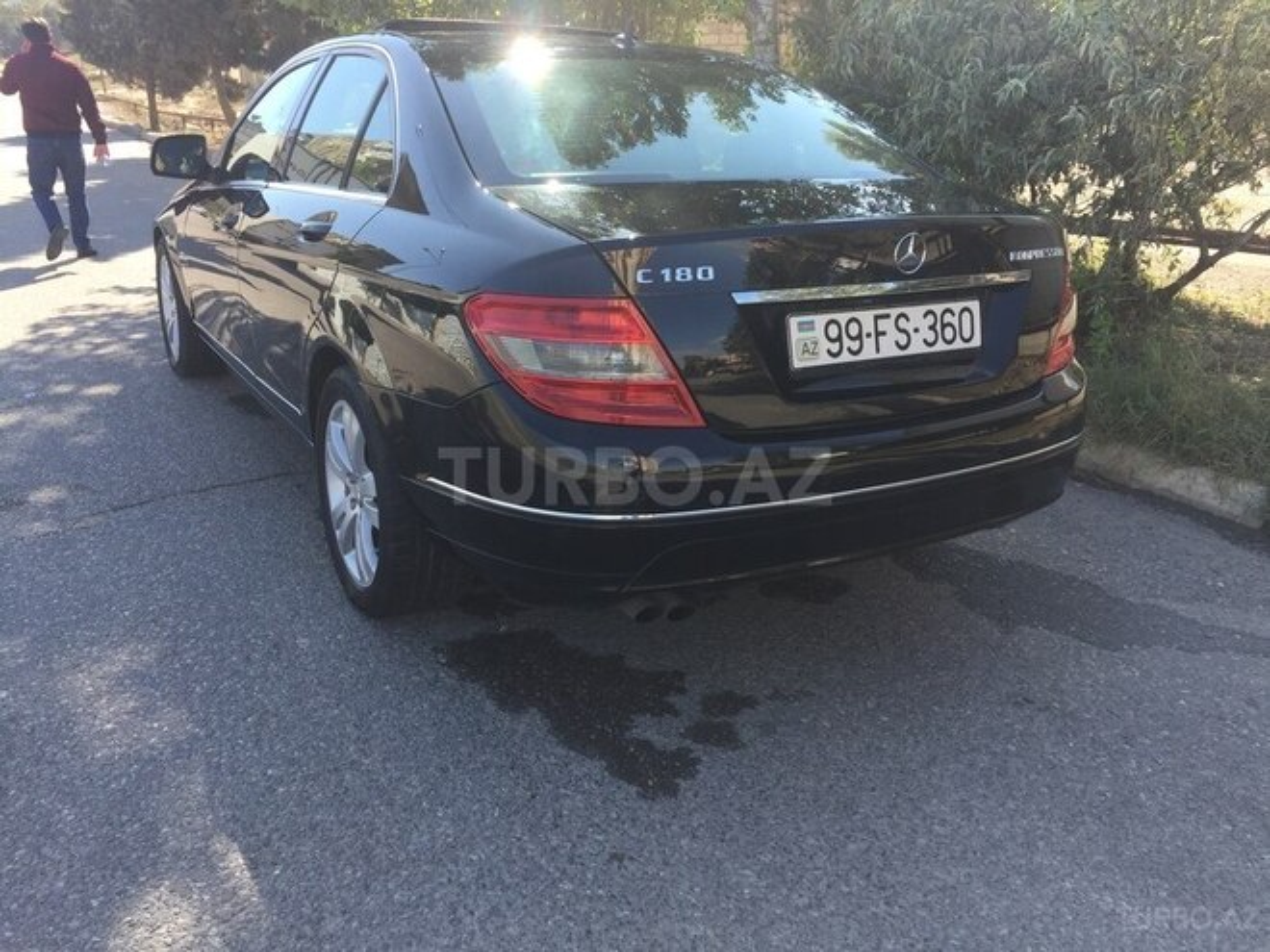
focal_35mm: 29
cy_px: 476
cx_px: 635
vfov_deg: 48.2
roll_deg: +0.6
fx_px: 1064
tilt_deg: -17.2
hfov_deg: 61.7
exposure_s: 1/455
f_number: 2.2
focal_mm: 4.15
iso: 32
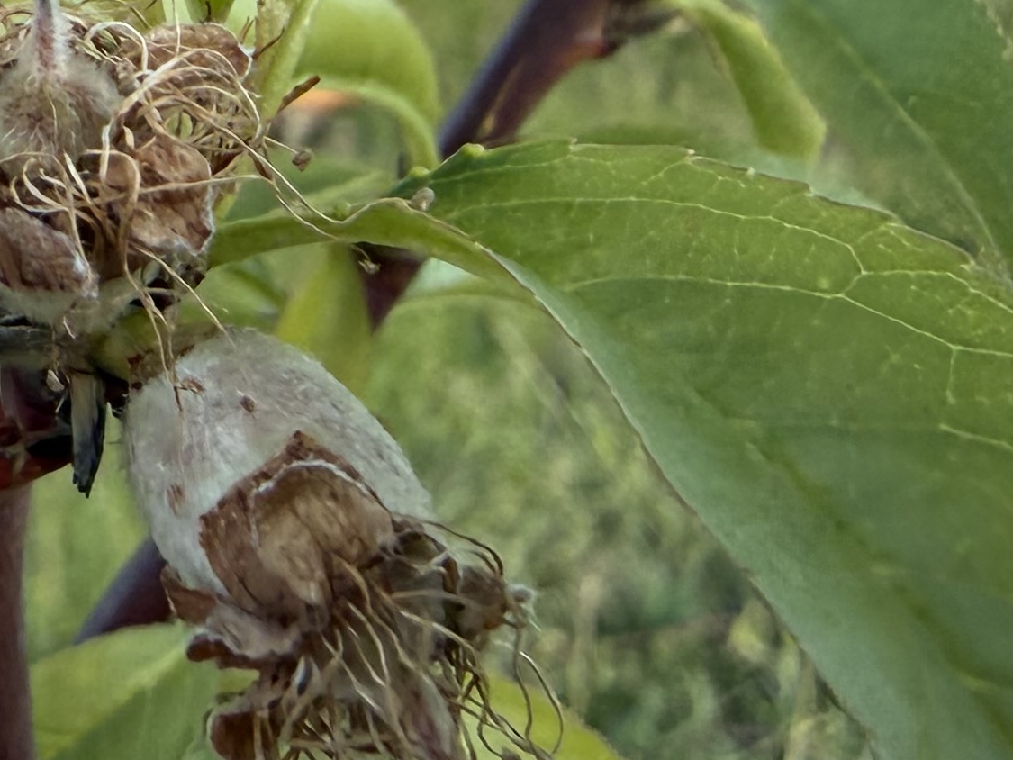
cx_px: 77
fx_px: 2517
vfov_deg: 15.7
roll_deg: +0.6
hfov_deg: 22.2
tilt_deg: -14.7
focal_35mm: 86
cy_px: -395
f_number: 2.2
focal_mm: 2.22
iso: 50
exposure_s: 1/368
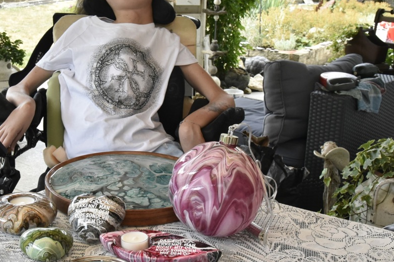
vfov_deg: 27.5
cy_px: 108
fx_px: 536
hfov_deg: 39.7
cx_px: 121
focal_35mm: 49
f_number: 14
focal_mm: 32
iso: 4000
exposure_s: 1/200
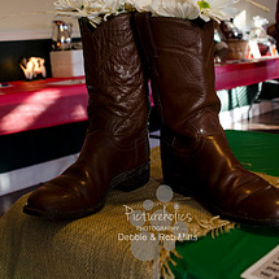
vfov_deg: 34.9
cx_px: 136
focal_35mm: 48
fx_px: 438
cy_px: 87
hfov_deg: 35.4
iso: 400
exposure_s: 1/50
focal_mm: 18
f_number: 3.5
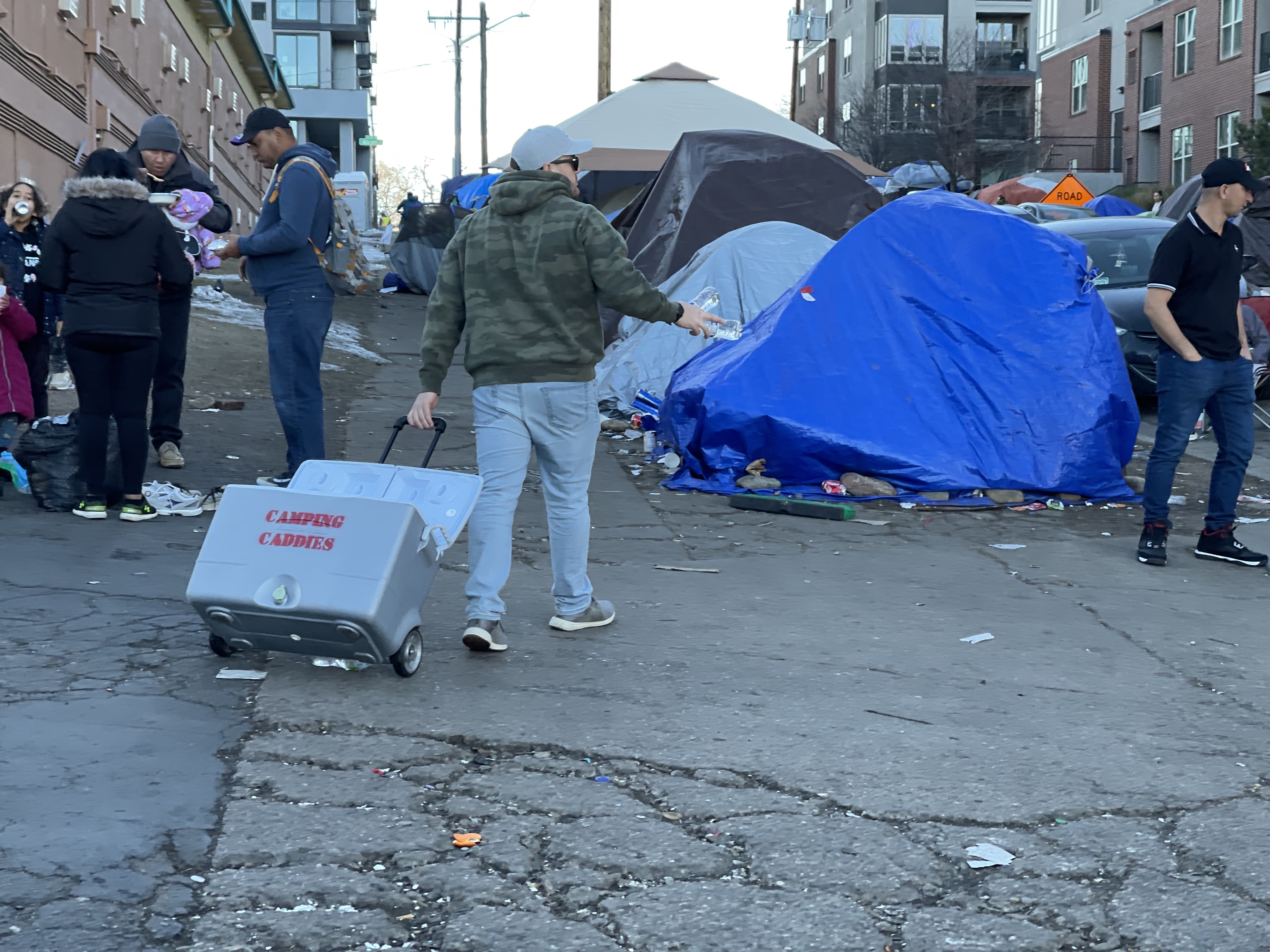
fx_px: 2348
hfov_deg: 30.3
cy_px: 476
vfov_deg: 22.9
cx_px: 635
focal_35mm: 64
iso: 50
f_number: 2.2
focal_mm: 7.5
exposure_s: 1/121
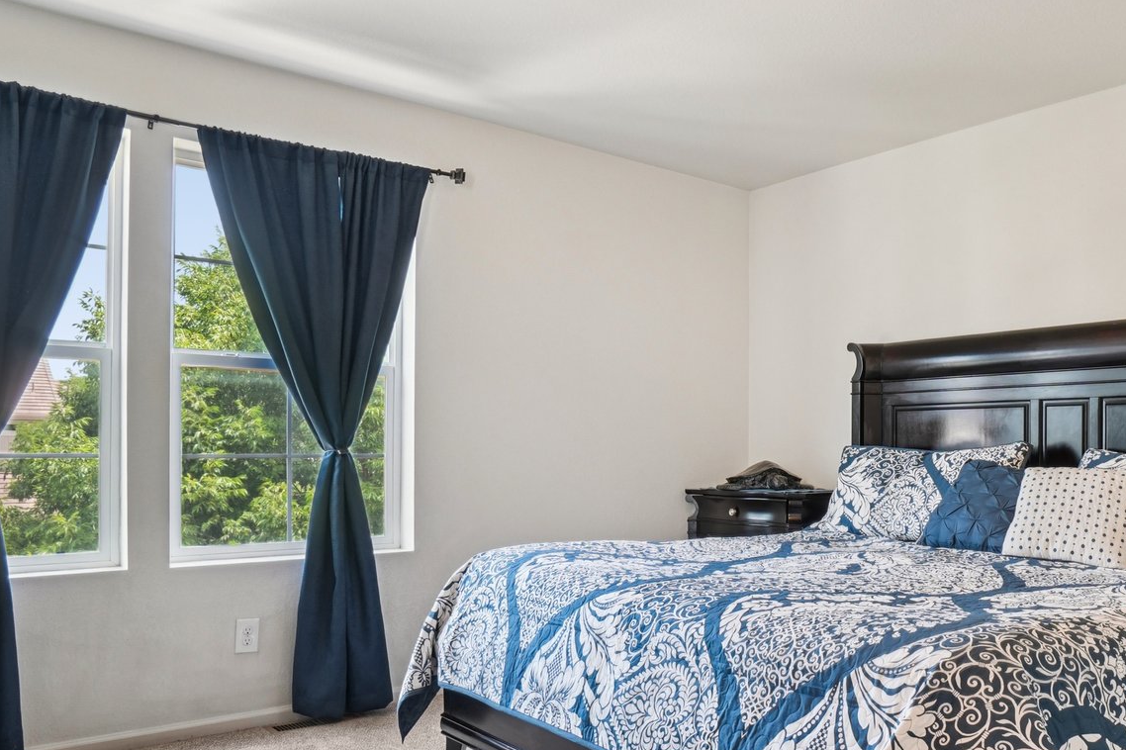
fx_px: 844
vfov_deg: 47.6
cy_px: 452
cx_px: 757
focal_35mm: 27
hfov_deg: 65.5
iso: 400
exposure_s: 1/13
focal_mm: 10
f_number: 8
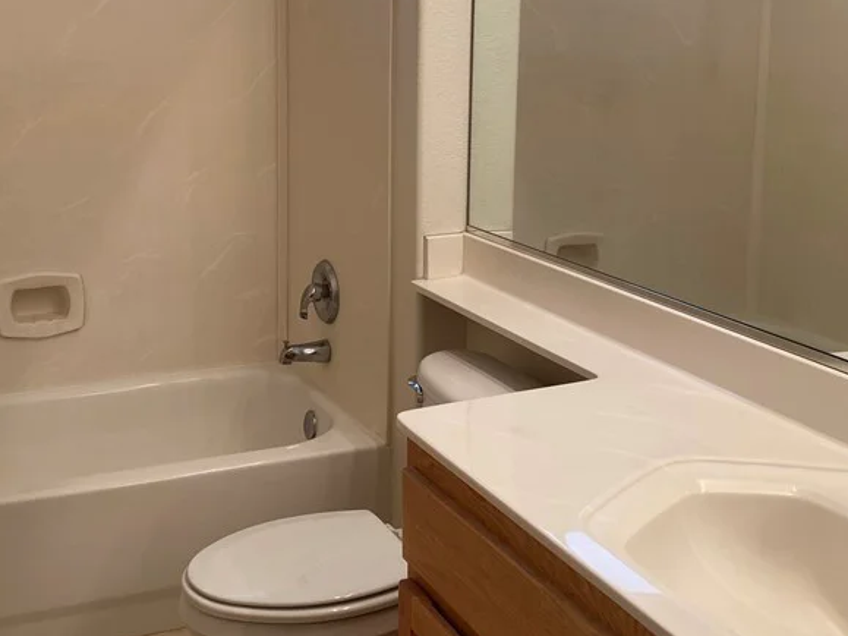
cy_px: 208
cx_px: 305
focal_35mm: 46
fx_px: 1127
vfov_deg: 31.2
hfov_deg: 40.9
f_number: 1.8
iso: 80
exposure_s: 1/120
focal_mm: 4.25
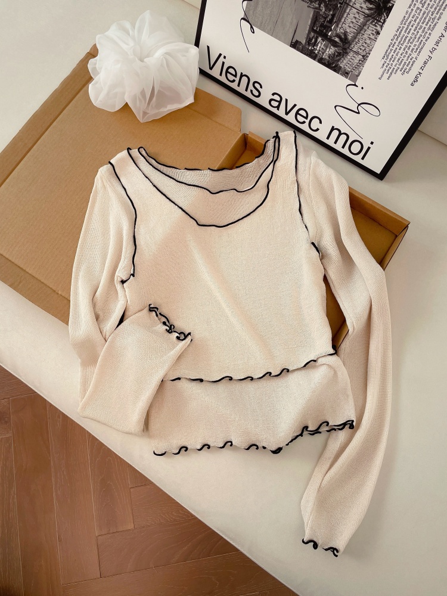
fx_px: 448
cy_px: 298
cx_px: 224
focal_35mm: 26
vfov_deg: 67.3
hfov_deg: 53.1
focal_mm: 4.2
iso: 32
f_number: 1.6
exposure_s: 1/338
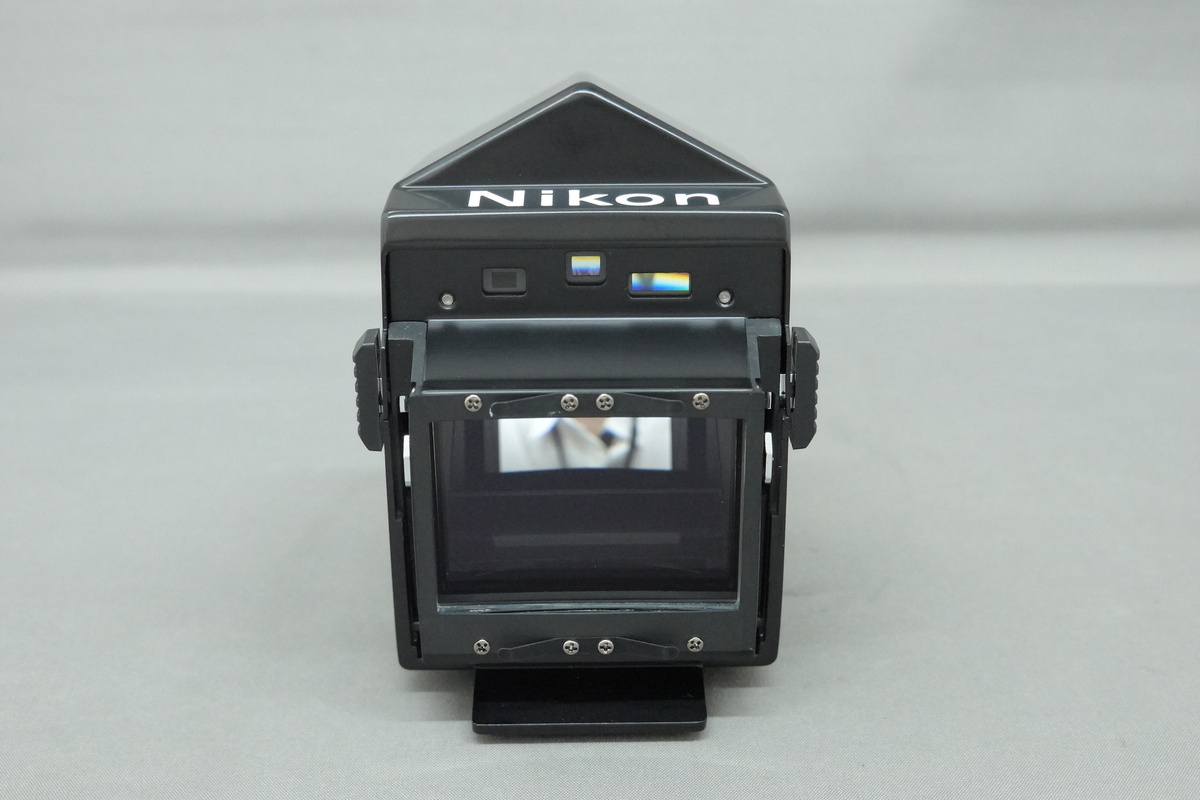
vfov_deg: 25.1
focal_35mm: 54
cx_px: 600
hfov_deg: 36.9
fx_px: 1800
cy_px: 400
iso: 2500
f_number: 5.6
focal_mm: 19.84
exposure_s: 1/60
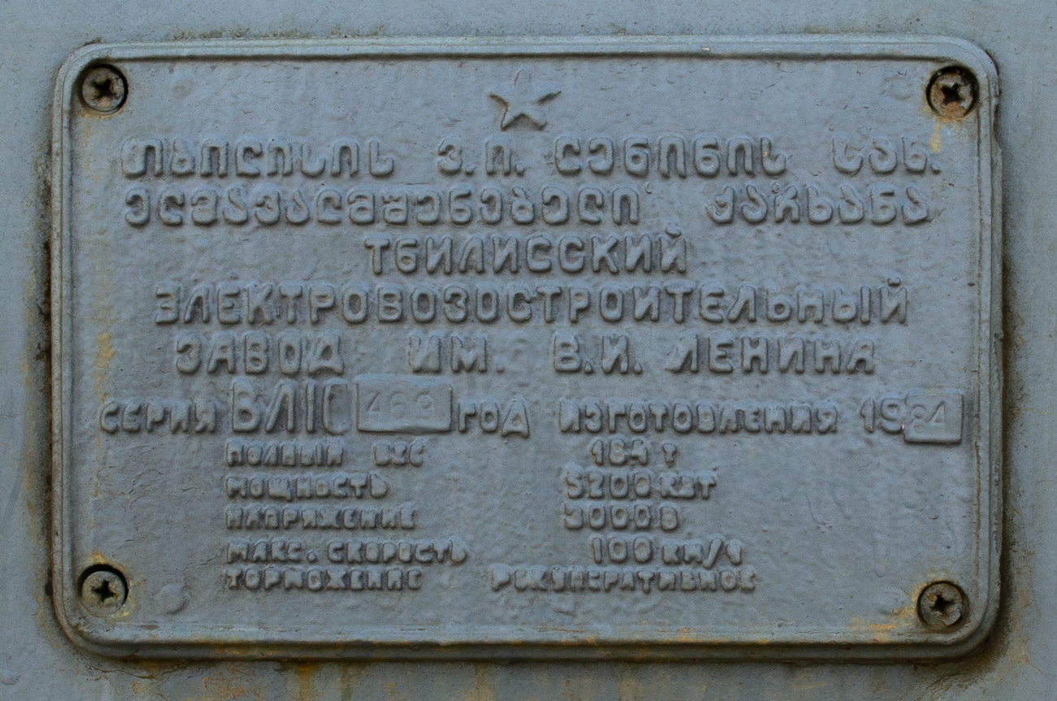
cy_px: 350
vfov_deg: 36.8
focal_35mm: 36
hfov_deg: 53.2
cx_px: 528
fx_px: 1056
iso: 100
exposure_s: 1/160
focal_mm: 24
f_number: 5.6
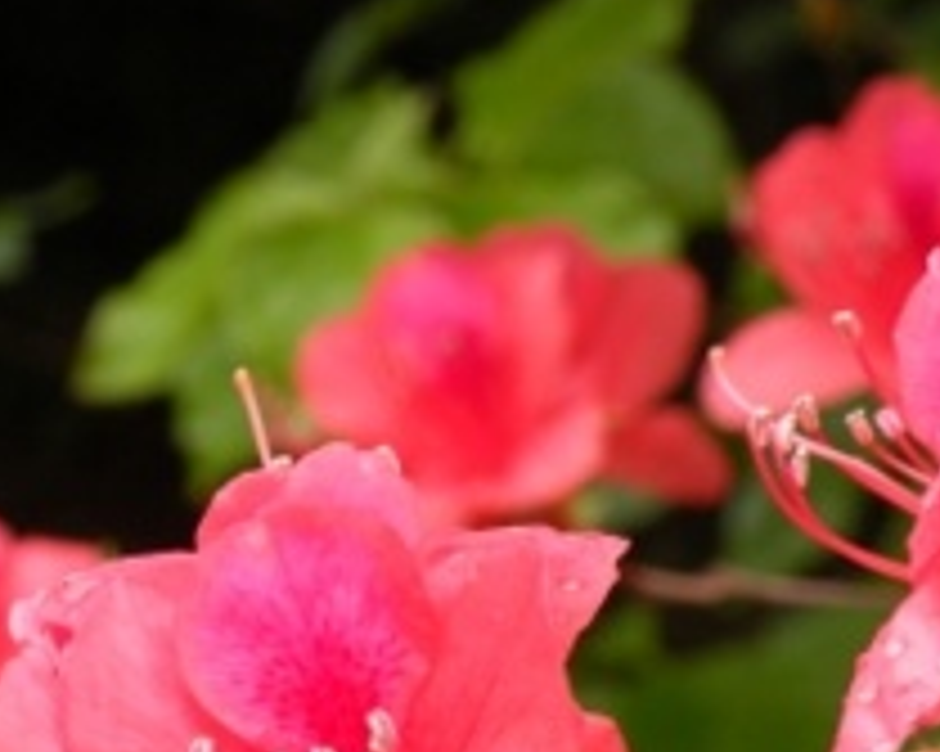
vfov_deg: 7.3
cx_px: 265
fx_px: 5895
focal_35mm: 212
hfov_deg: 9.1
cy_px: 666
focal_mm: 17.9
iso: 64
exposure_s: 1/115
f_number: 4.5
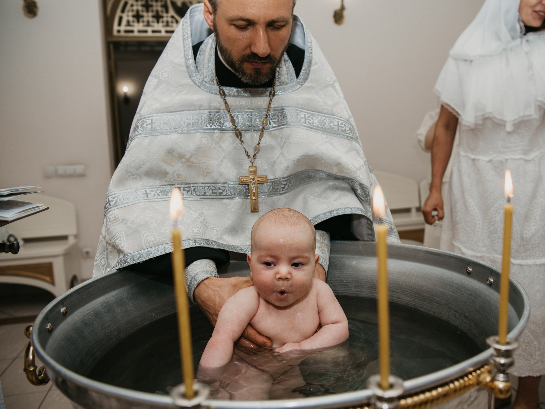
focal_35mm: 29
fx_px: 457
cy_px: 205
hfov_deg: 61.5
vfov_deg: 48.2
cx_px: 307
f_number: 4
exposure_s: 1/160
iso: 125
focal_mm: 26
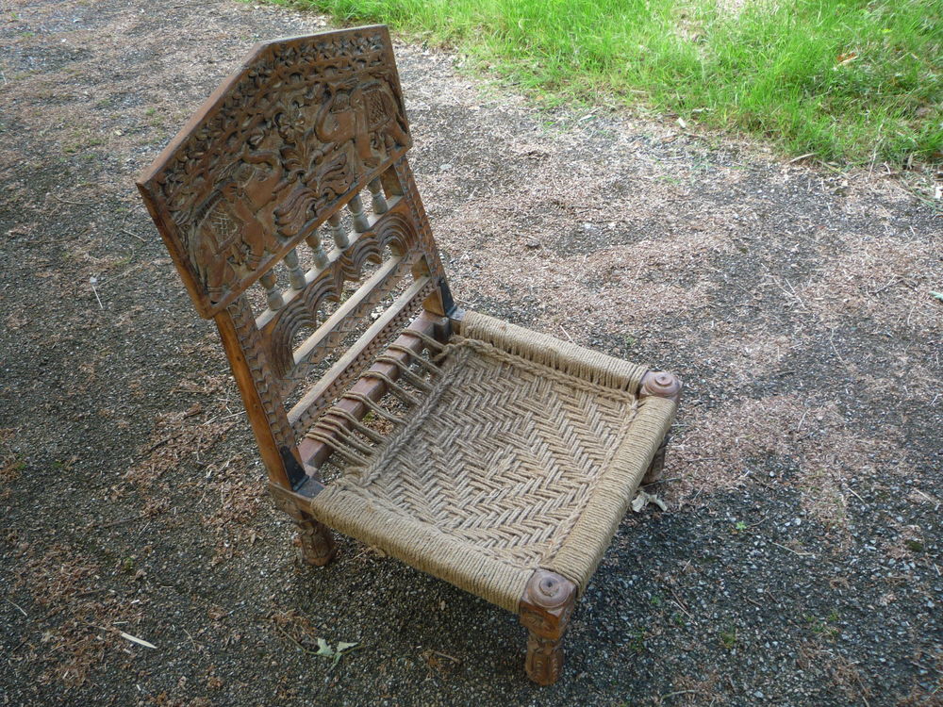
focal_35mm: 30
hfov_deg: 60.0
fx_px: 817
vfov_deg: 46.8
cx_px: 472
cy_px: 354
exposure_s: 1/50
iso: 100
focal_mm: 5.2
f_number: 3.3
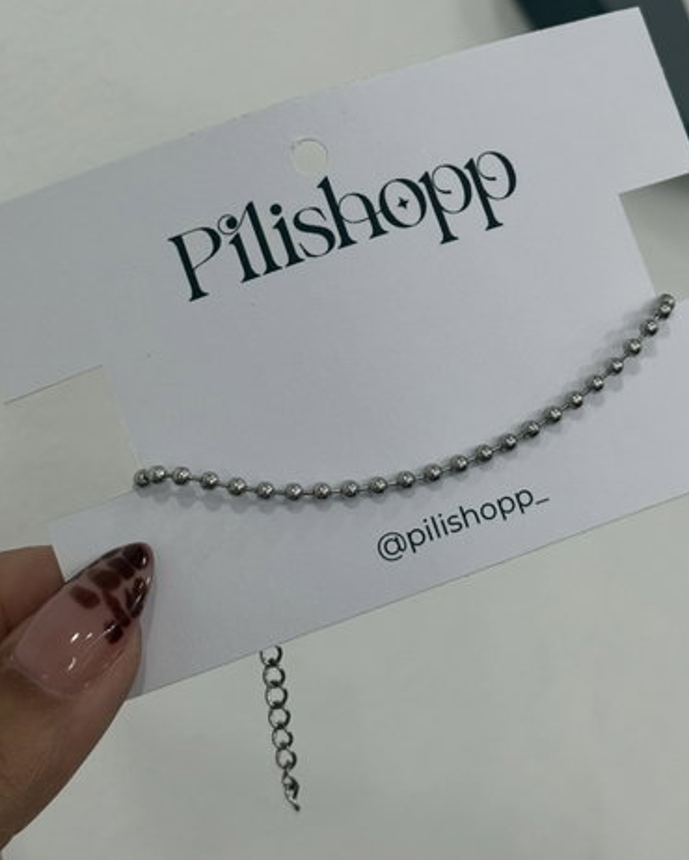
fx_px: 1376
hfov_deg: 28.1
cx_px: 370
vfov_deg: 34.7
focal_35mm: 54
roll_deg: +4.8
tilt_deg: -6.4
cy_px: 370
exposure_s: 1/100
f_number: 1.78
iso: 100
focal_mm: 6.76
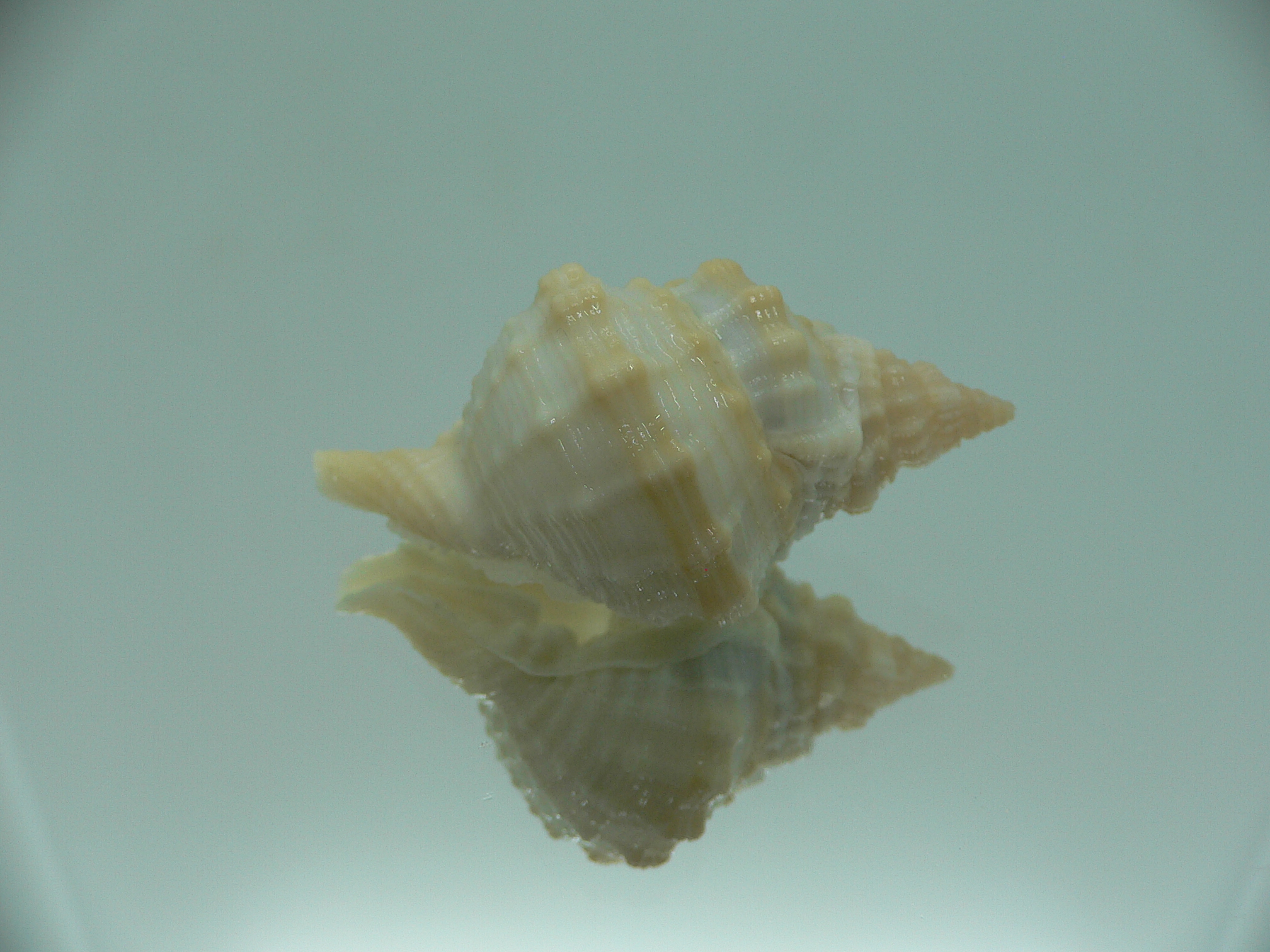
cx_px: 635
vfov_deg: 40.7
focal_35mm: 35
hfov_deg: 52.6
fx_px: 1284
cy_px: 476
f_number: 2.8
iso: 80
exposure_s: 1/60
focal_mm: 4.6
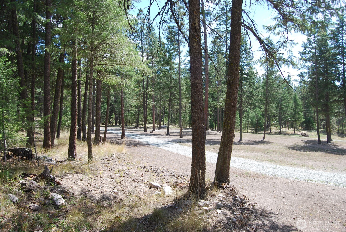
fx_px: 260
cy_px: 116
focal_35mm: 27
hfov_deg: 67.3
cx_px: 173
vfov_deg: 48.0
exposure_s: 1/160
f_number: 6.3
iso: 100
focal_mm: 18
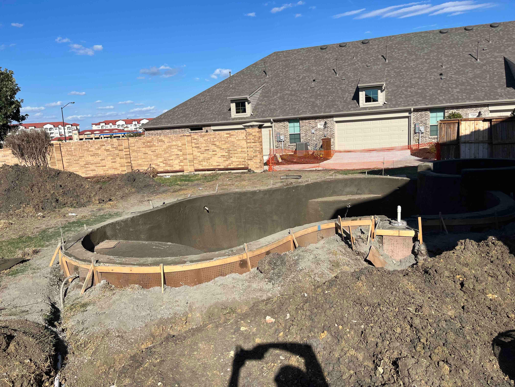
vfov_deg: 53.1
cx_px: 258
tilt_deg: -10.2
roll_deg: +4.7
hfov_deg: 67.3
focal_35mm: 26
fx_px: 387
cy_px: 194
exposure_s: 1/4651
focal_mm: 5.1
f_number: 1.6
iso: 50
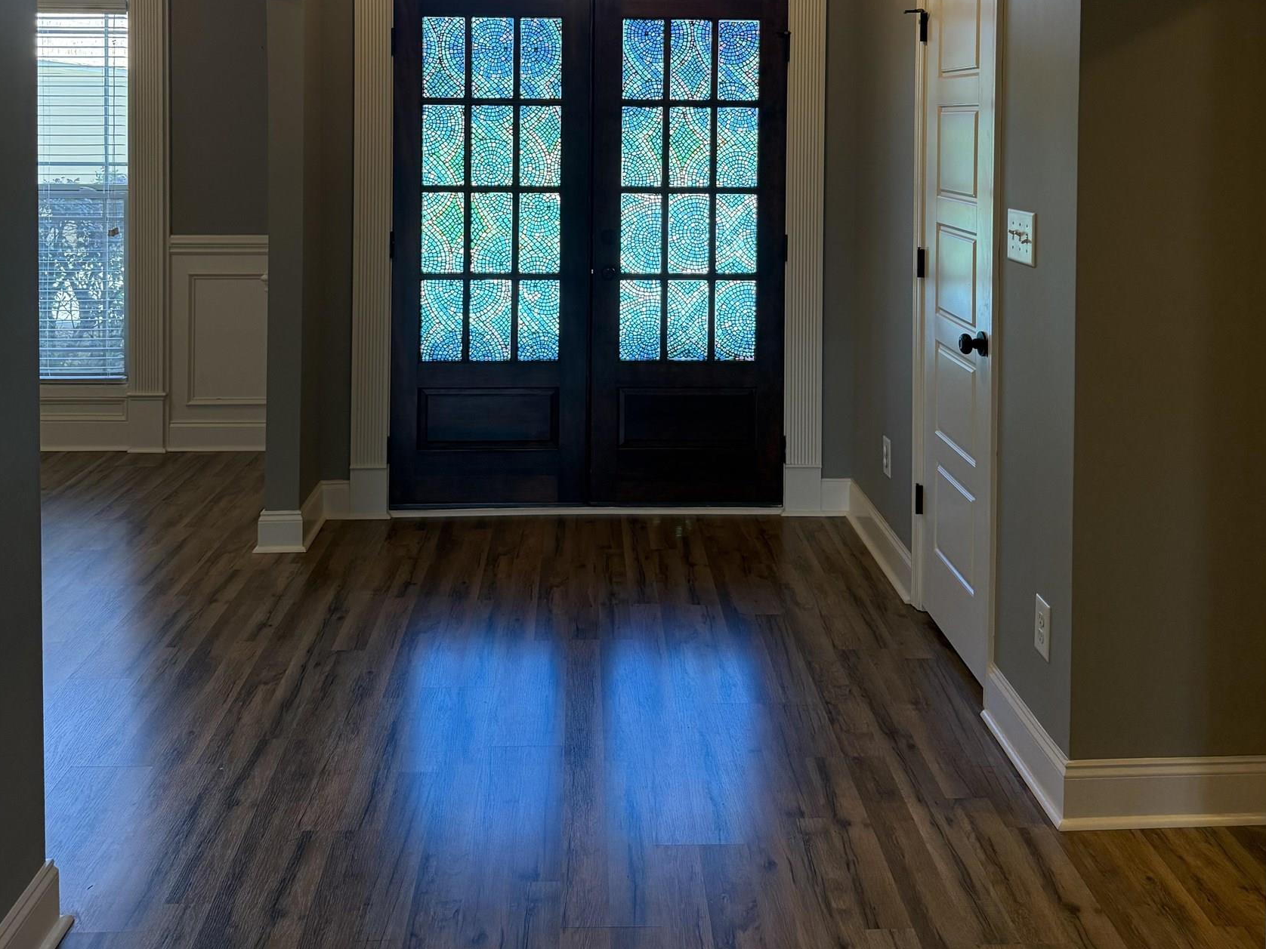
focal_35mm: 33
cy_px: 154
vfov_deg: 40.7
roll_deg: -0.3
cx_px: 633
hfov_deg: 55.4
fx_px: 1207
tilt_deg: -0.2
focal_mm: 6.76
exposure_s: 1/126
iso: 200
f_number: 1.78
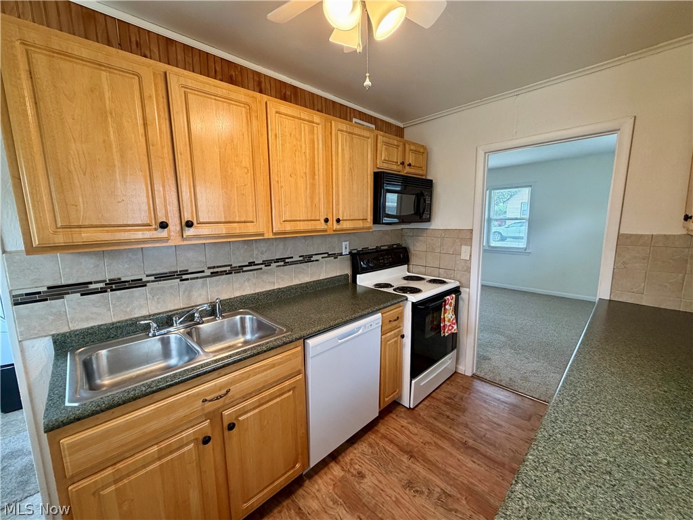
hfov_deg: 102.1
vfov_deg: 85.7
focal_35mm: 14
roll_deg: +2.2
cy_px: 260
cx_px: 346
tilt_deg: -8.5
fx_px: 280
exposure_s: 1/120
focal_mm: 2.22
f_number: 2.2
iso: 320
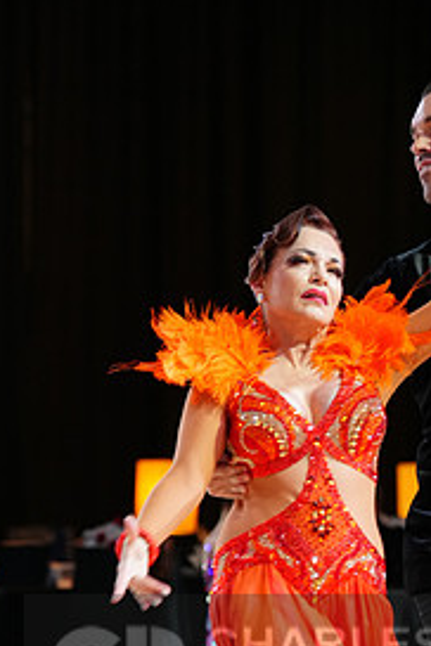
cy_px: 674
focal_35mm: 298
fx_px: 5351
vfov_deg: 6.9
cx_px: 352
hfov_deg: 4.6
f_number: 4
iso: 2500
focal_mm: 140
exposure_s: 1/250
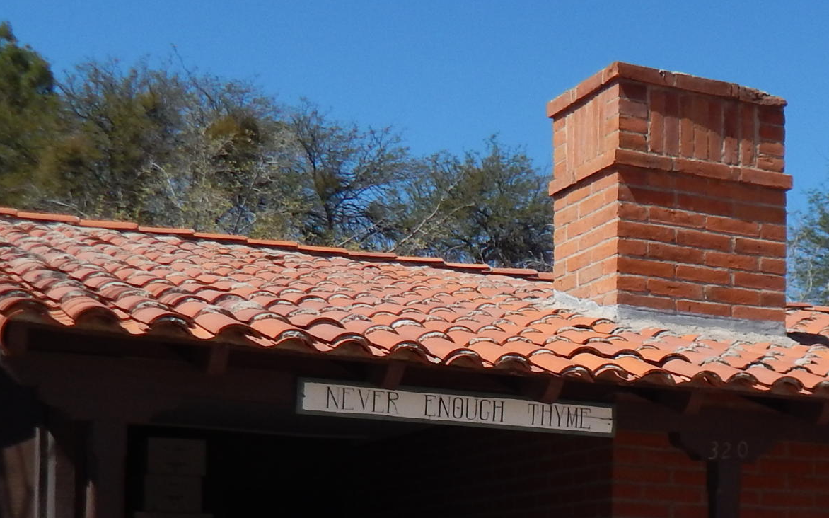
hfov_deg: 25.5
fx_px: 1717
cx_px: 876
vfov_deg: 16.4
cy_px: 635
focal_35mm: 76
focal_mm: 5.1
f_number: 6.3
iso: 125
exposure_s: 1/500
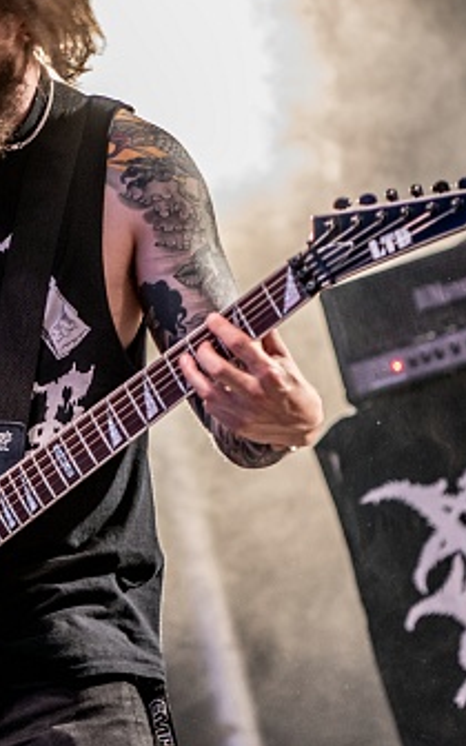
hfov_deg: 8.6
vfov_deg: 13.7
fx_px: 3109
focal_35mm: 153
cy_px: 292
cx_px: 142
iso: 800
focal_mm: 70
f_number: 2.8
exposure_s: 1/100
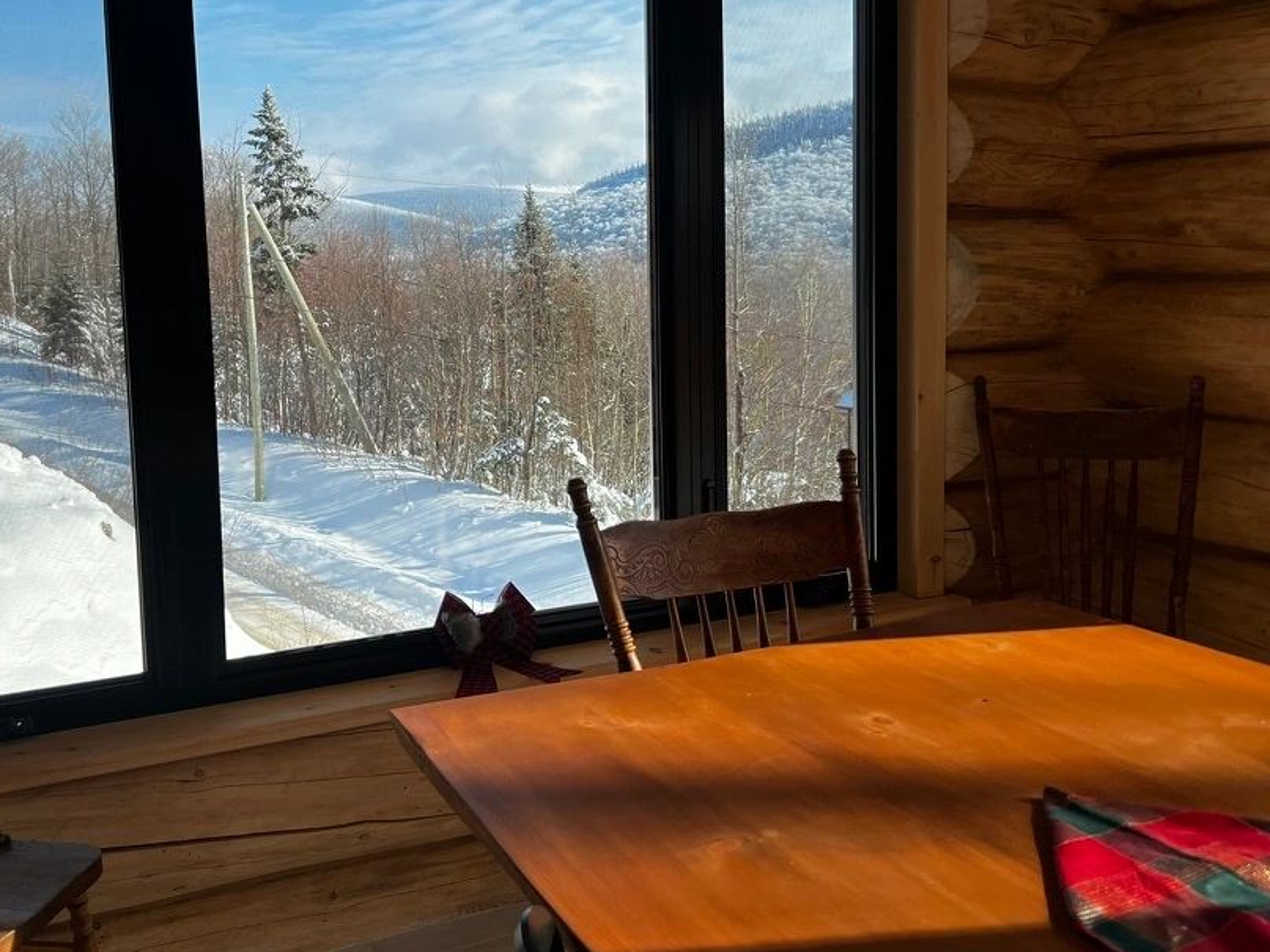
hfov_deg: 54.6
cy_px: 371
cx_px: 466
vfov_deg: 42.7
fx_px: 1211
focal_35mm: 33
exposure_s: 1/1645
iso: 50
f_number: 1.5
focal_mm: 5.7
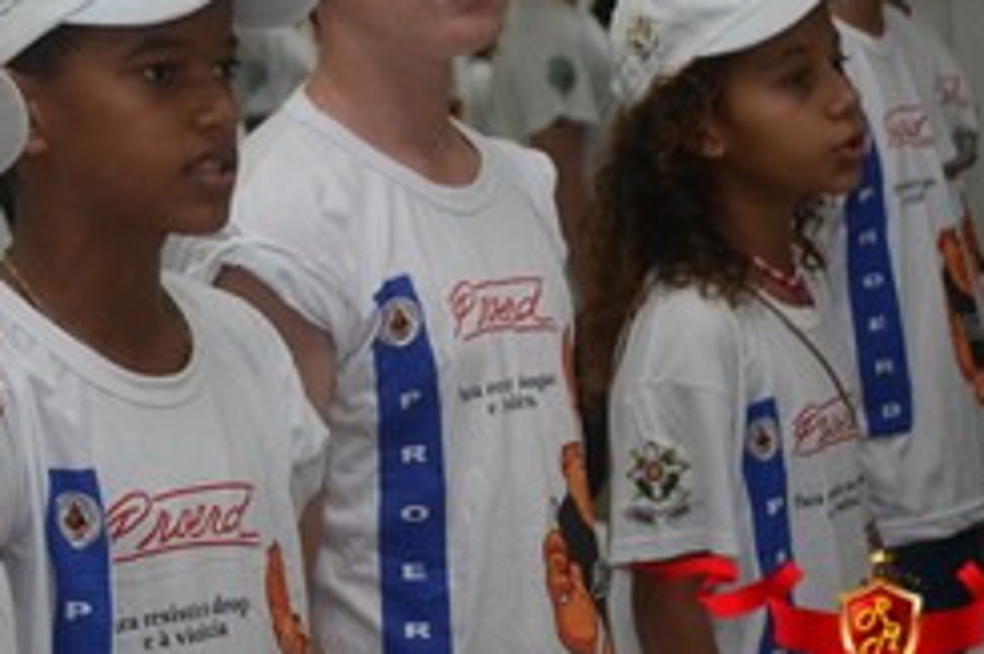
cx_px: 277
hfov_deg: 14.8
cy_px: 209
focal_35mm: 138
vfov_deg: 9.9
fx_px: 3769
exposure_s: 1/100
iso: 1600
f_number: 4.8
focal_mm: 50
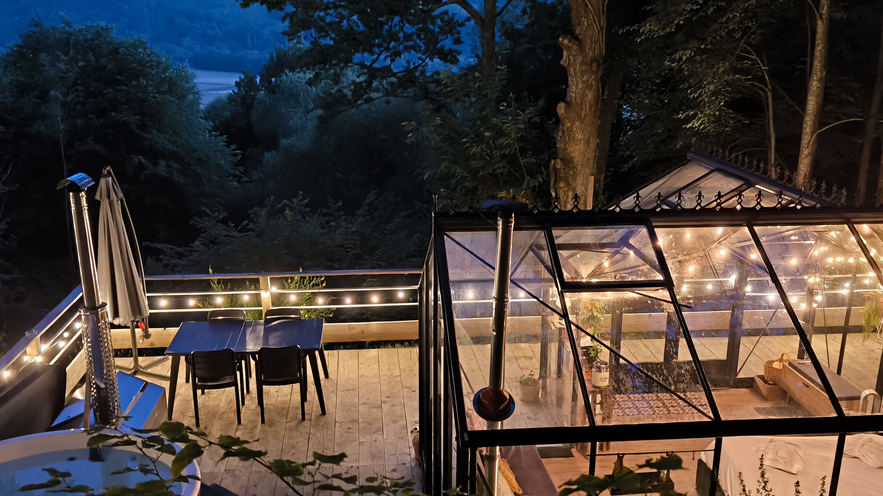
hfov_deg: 55.3
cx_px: 441
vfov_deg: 32.7
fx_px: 843
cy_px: 312
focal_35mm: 36
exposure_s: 1/20
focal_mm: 6.92
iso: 3200
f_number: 1.9
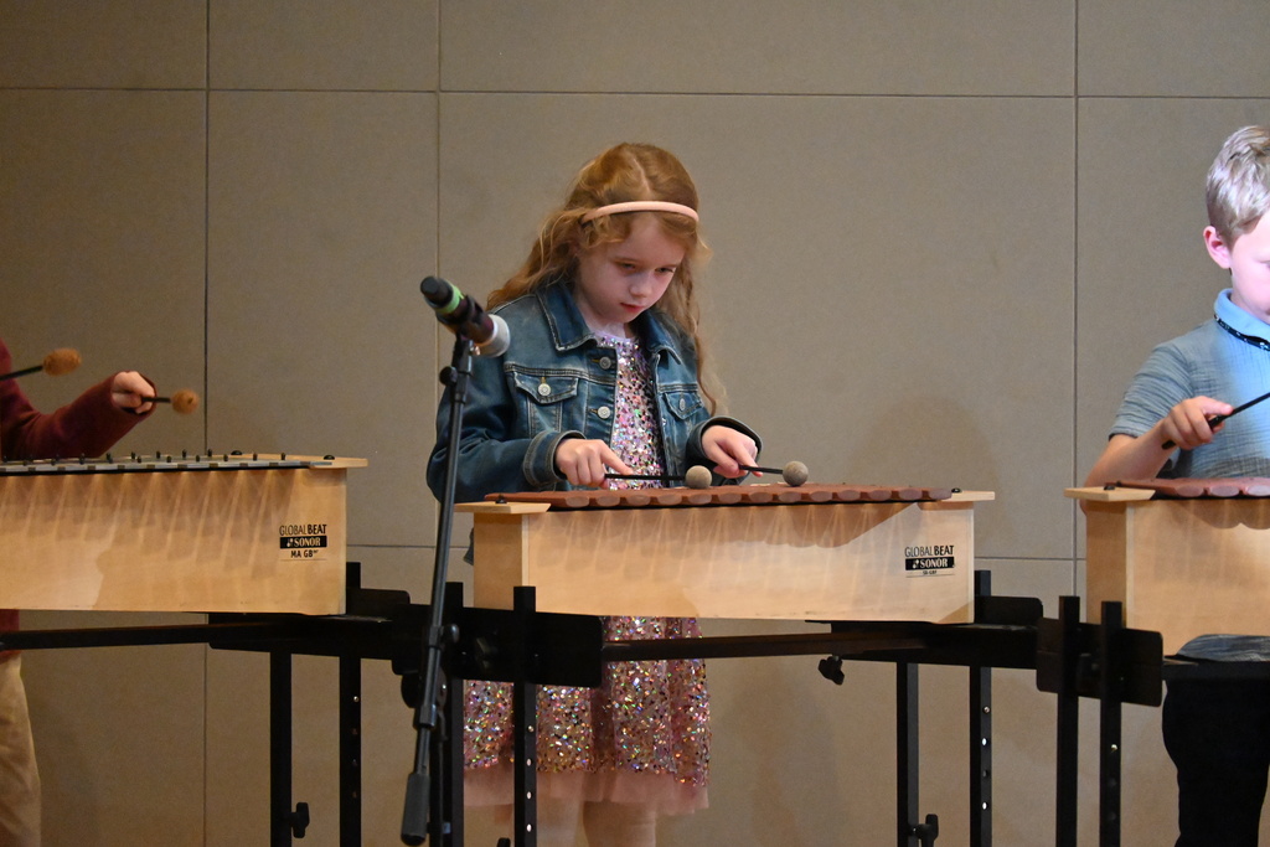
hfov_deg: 5.5
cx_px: 635
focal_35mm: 375
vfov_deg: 3.7
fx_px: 13230
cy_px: 424
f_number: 6.3
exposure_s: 1/50
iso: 12800
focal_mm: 250
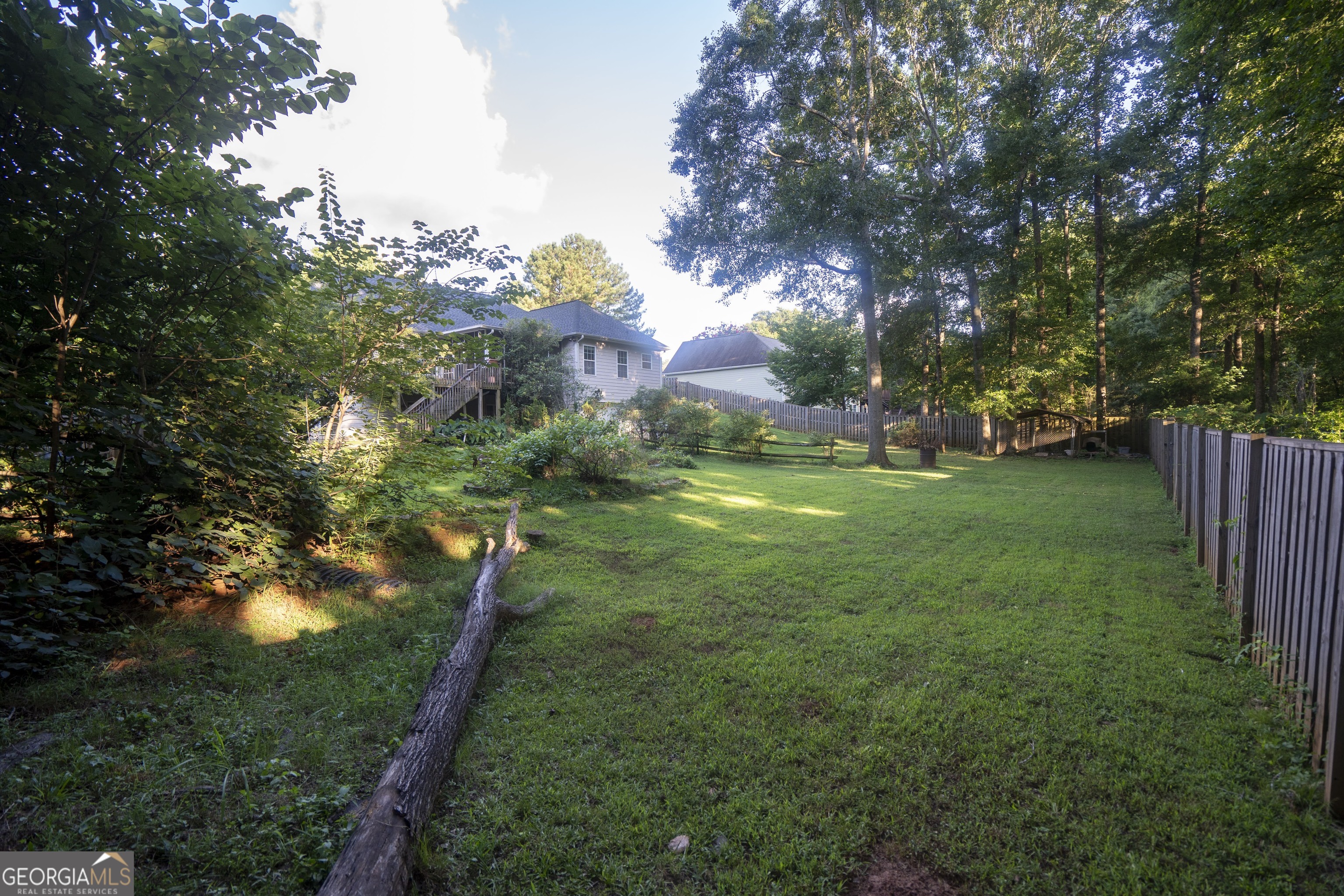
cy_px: 448
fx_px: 597
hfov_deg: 96.7
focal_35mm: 16
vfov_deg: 73.7
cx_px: 672
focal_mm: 16
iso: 320
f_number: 4
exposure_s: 1/160
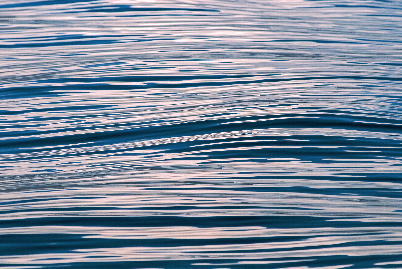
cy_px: 134
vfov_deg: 4.6
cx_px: 201
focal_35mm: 300
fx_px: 3354
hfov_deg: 6.9
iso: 320
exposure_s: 1/1000
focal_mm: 200
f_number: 9
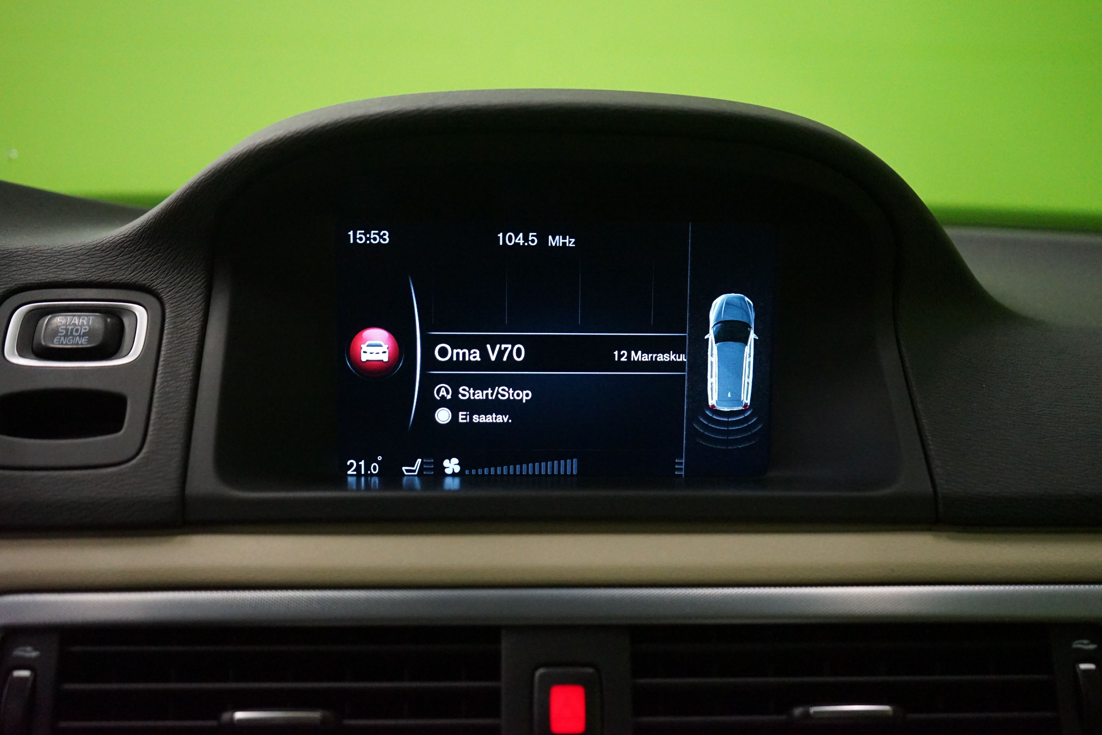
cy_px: 368
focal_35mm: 40
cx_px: 551
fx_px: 1224
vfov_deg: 33.4
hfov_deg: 48.5
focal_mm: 40
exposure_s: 1/80
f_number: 4
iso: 6400
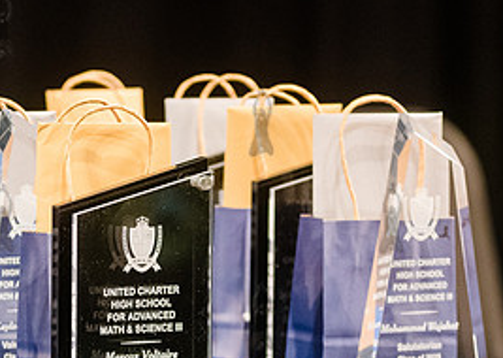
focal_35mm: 292
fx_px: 4166
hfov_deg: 6.9
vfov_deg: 4.9
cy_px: 203
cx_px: 57
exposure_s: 1/200
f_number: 4
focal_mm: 120
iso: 5000
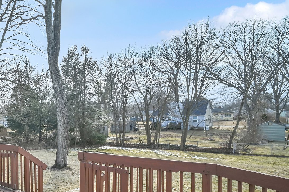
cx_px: 34
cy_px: 140
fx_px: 241
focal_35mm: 30
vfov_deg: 42.4
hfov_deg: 54.7
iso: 400
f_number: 8
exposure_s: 1/500
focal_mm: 16
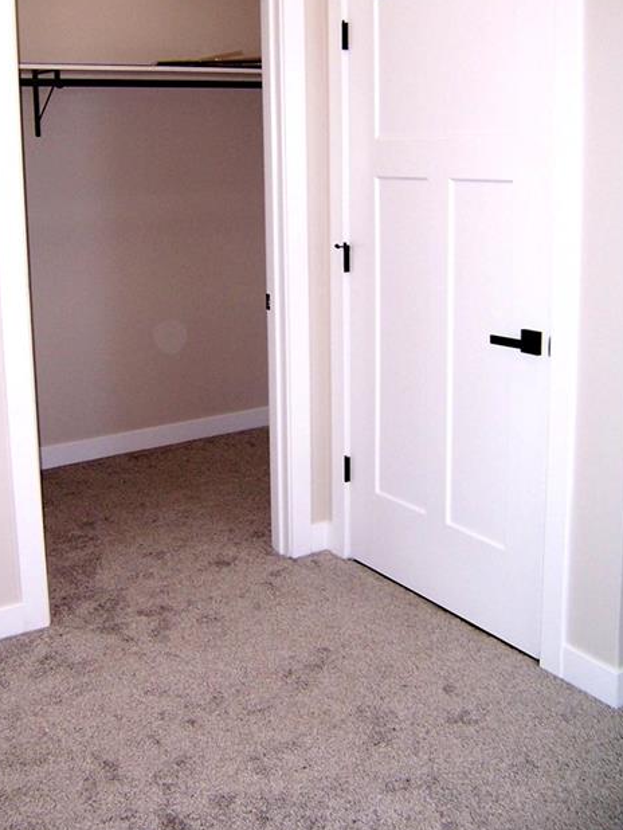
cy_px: 329
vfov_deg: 45.5
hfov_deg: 35.1
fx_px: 983
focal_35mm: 41
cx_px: 266
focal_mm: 5.5
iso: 140
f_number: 2.8
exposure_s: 1/90
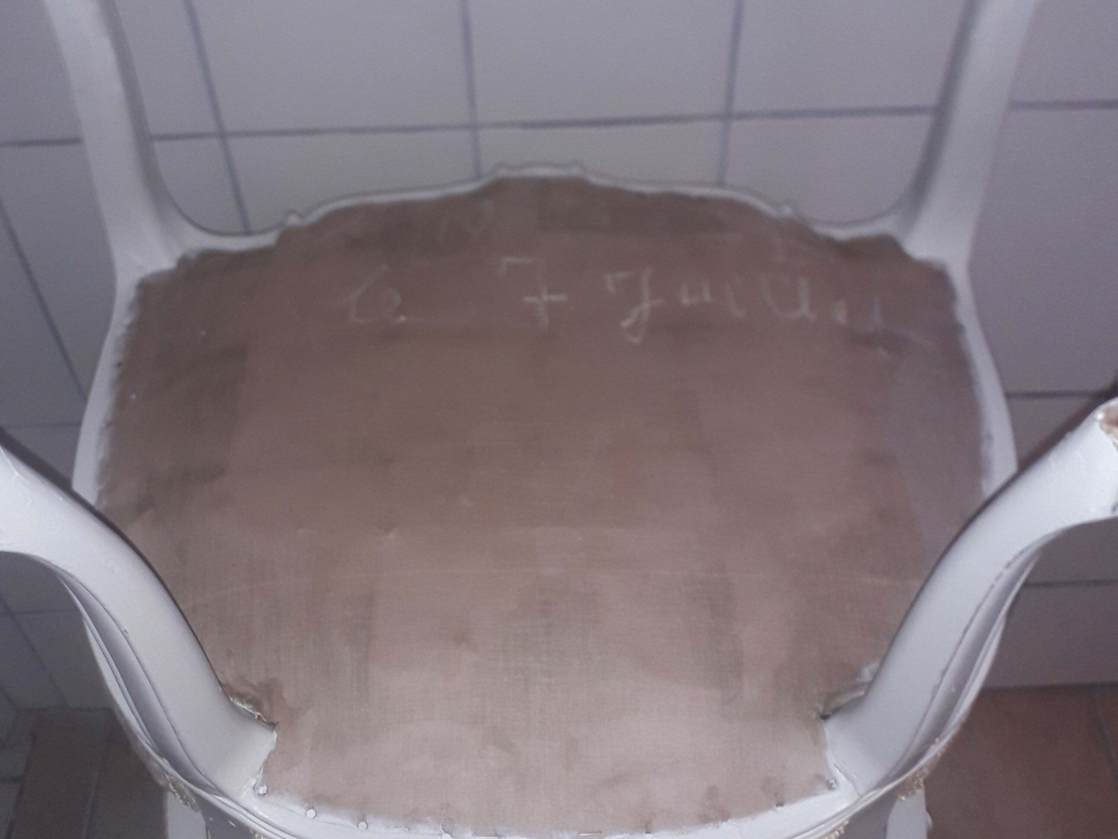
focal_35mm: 37
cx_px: 555
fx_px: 1195
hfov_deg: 50.1
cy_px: 440
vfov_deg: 38.7
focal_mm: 3.6
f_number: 1.9
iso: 100
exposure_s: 1/50
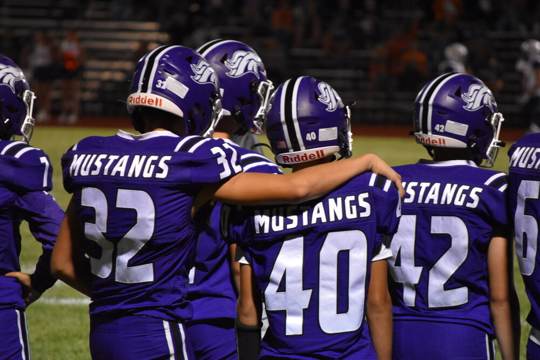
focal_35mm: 300
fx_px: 4500
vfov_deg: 4.6
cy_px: 180
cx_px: 270
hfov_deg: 6.9
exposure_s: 1/160
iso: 3200
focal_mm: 200
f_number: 5.6
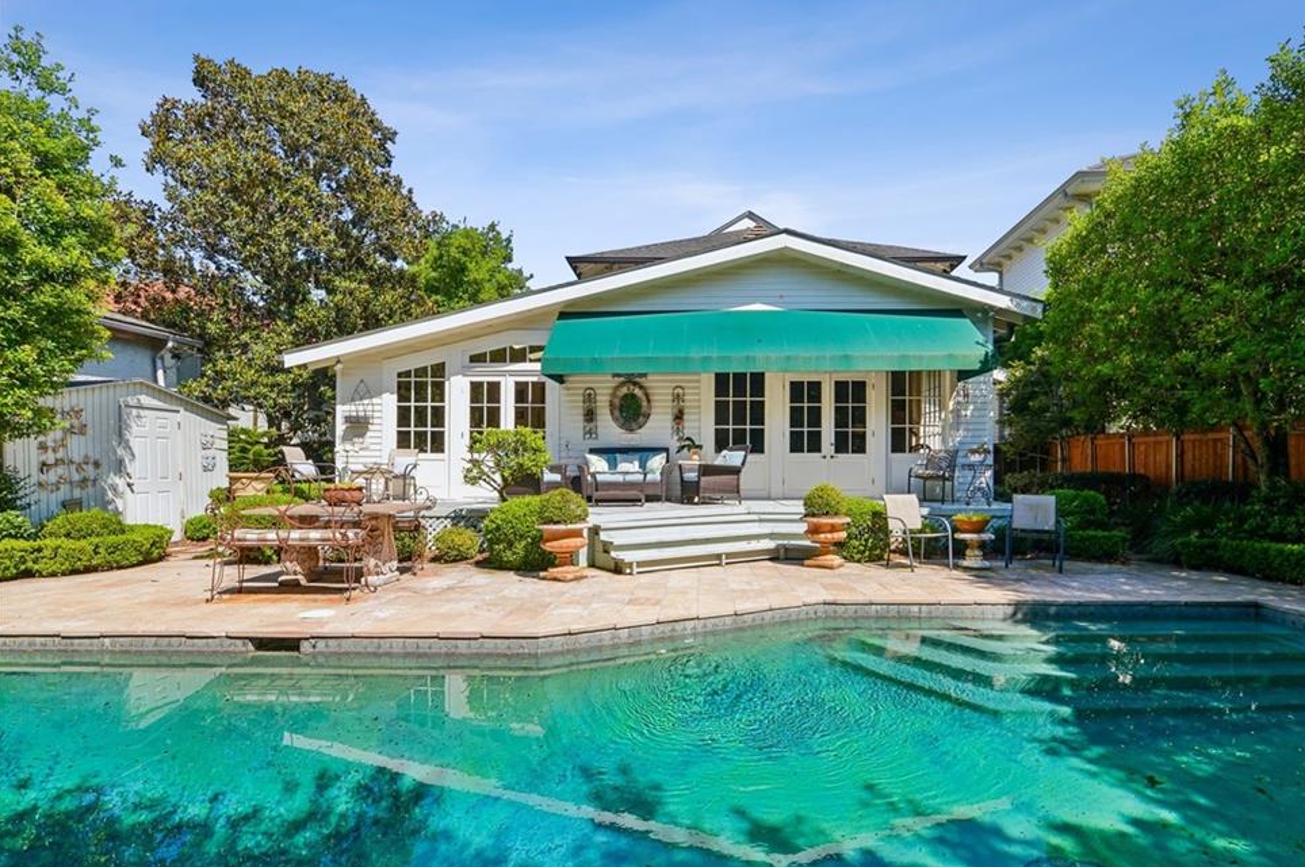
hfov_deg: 93.2
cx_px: 690
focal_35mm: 17
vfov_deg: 70.3
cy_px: 448
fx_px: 616
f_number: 14
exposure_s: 1/125
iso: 400
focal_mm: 16
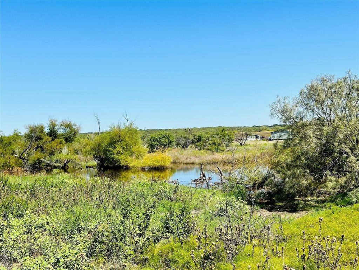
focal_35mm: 48
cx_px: 180
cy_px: 135
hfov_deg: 39.7
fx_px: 498
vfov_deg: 30.3
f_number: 1.78
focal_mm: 6.86
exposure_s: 1/4566
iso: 64
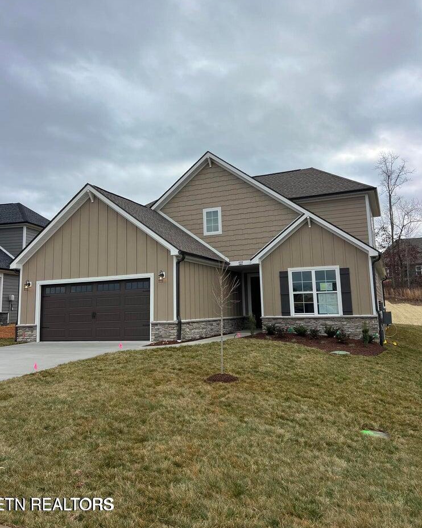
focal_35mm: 28
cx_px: 209
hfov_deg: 51.5
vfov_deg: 62.1
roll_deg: +0.7
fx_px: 437
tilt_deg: +9.1
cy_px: 240
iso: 50
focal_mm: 5.7
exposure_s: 1/3165
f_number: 1.5
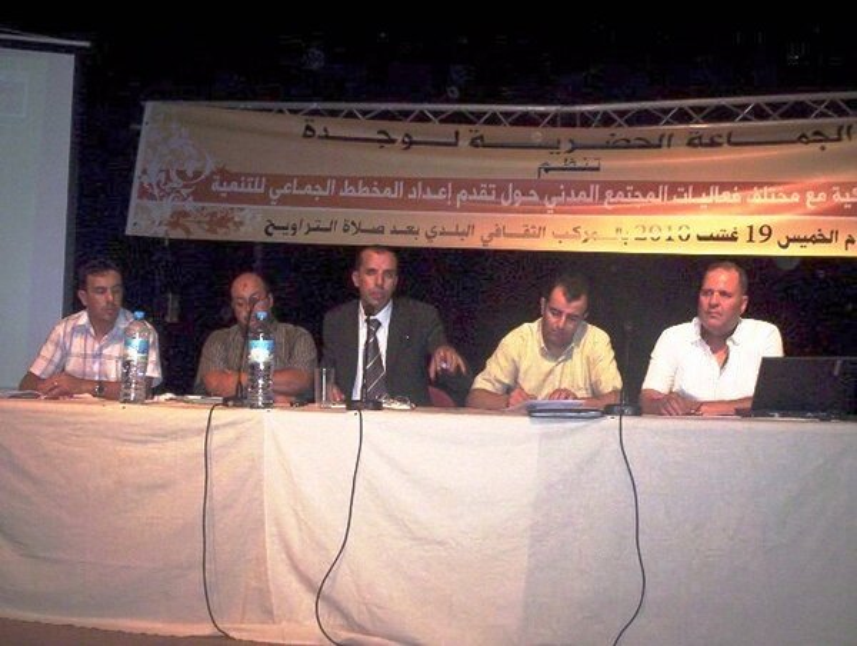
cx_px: 428
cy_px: 323
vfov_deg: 37.8
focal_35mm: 38
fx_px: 942
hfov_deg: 48.9
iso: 140
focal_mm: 4.99
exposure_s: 1/60
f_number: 4.5
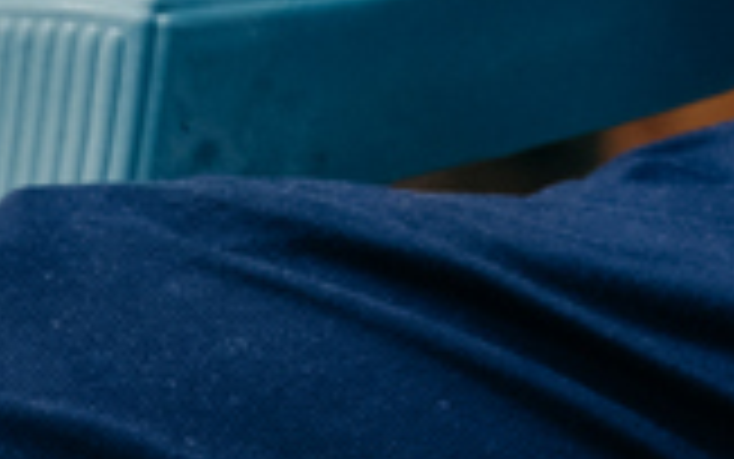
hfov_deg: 1.6
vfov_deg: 1.0
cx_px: 1313
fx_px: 26294
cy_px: -1458
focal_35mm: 1314
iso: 400
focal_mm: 140
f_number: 4.5
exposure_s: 1/800
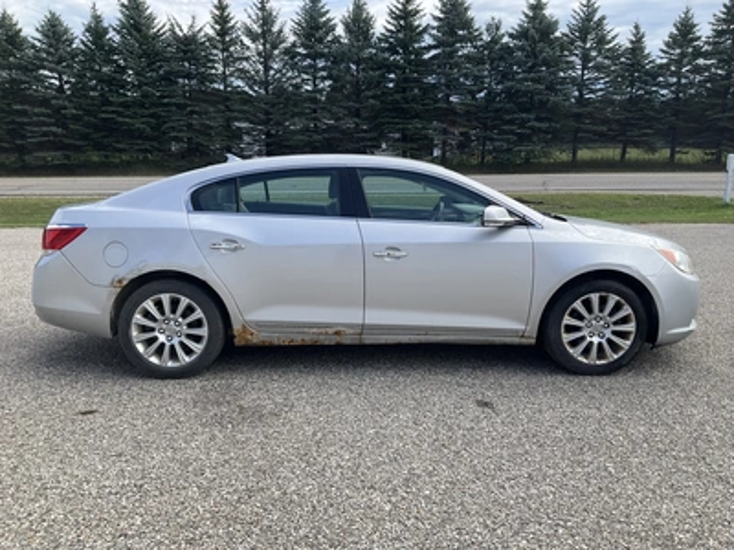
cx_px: 367
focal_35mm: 29
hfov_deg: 61.7
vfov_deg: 48.2
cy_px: 275
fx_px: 615
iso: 25
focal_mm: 3
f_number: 1.8
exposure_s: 1/869
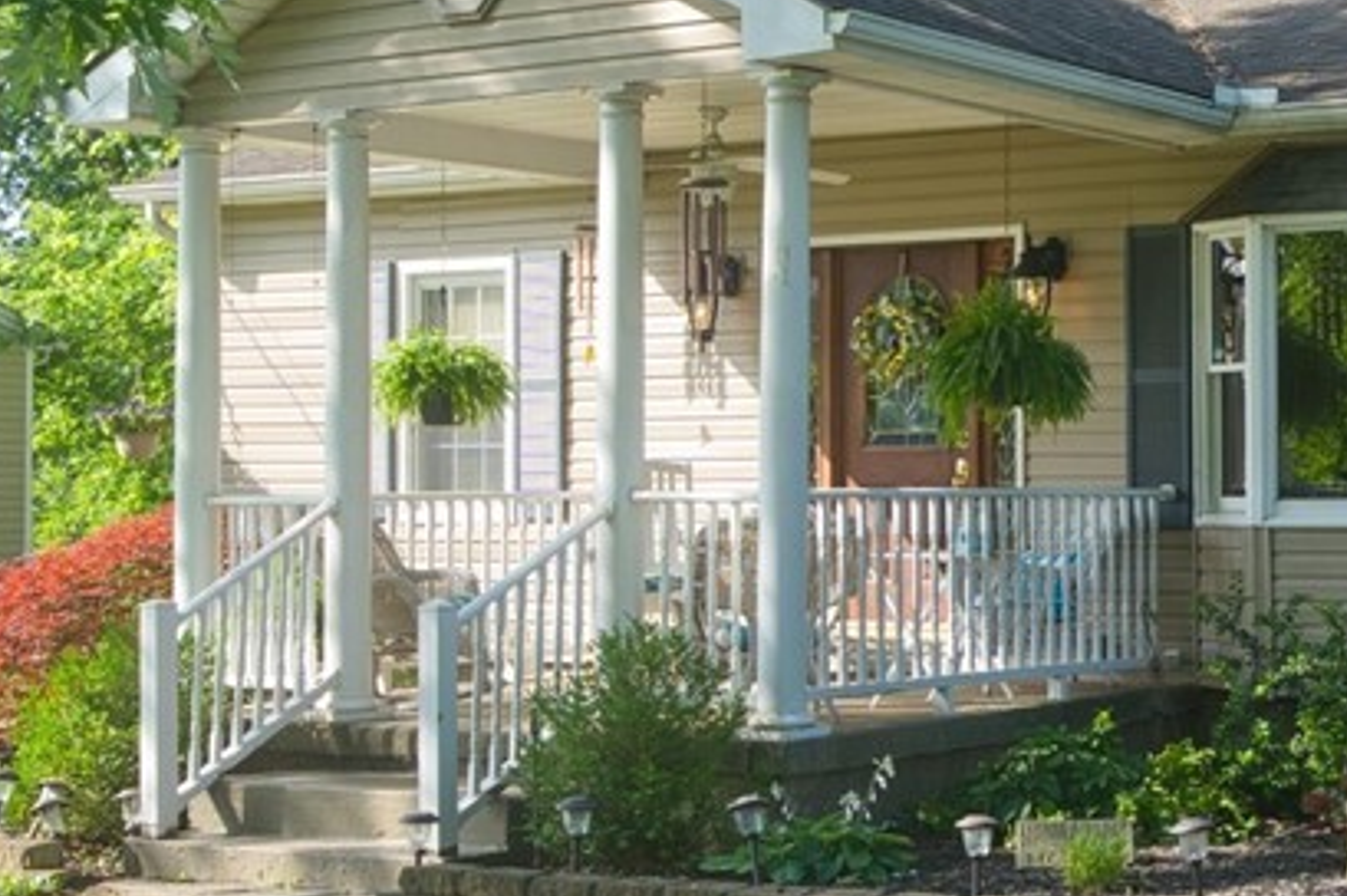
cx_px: 1396
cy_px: 400
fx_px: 2879
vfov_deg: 17.7
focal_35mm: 77
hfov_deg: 24.9
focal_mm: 29
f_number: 10
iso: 100
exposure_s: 1/25
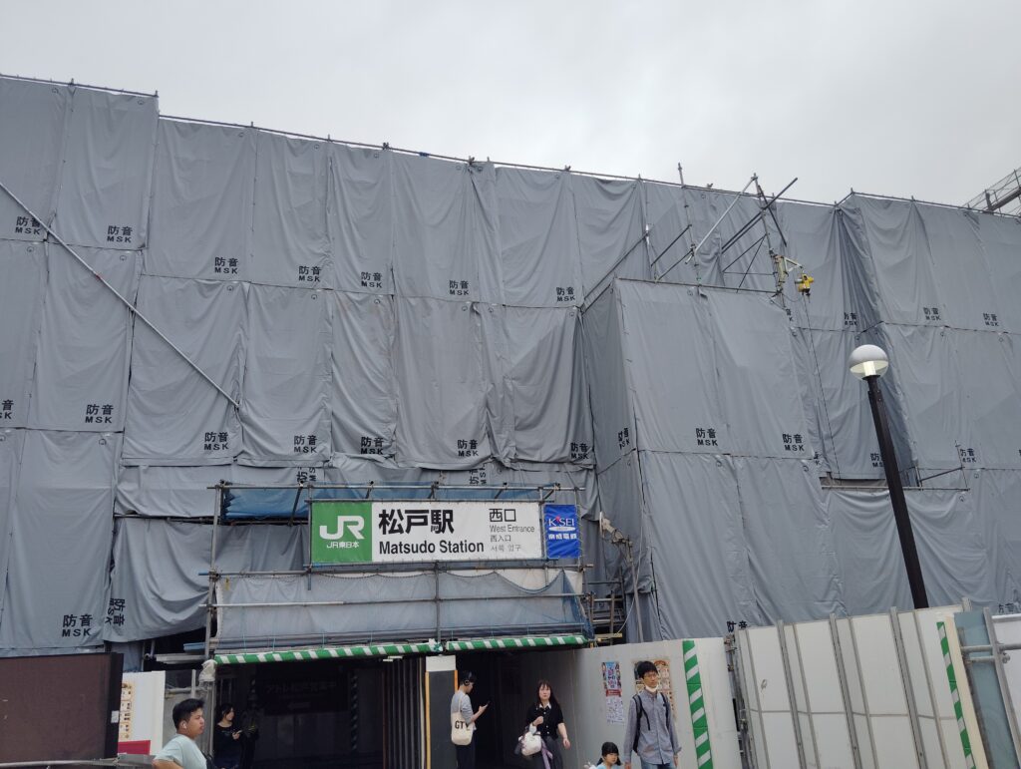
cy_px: 384
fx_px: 827
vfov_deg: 49.9
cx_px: 510
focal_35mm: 28
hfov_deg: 63.4
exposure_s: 1/1486
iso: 50
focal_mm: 4.22
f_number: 1.8
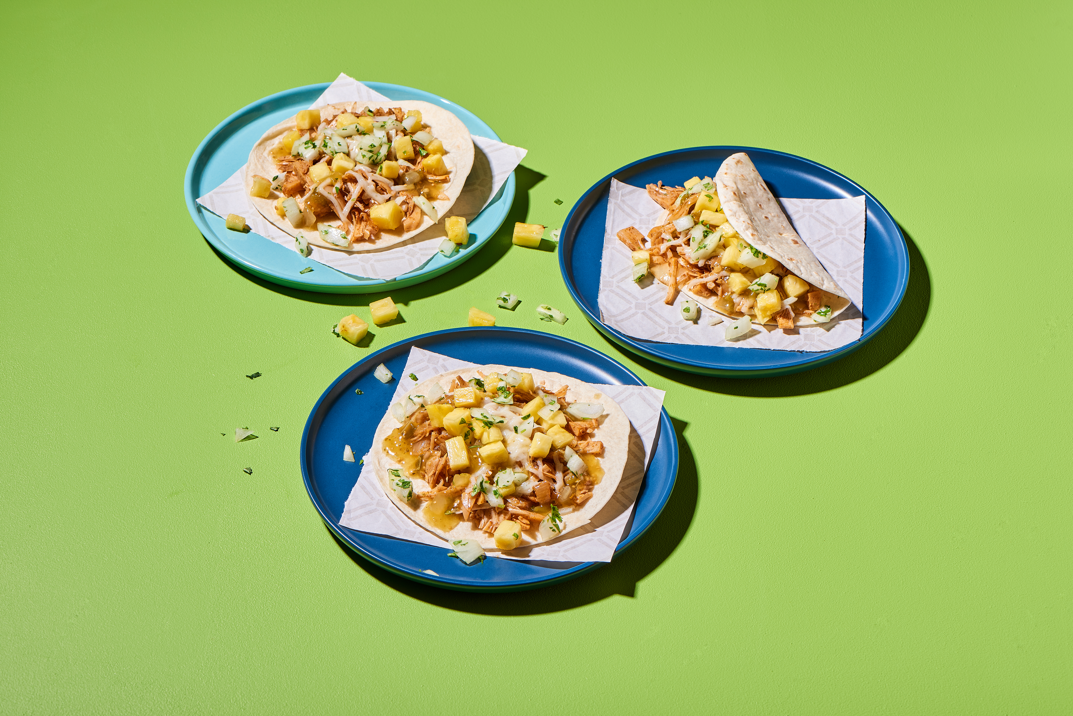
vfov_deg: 13.0
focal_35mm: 105
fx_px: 3130
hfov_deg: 19.5
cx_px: 536
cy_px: 358
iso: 100
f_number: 16
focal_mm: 105
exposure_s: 1/125
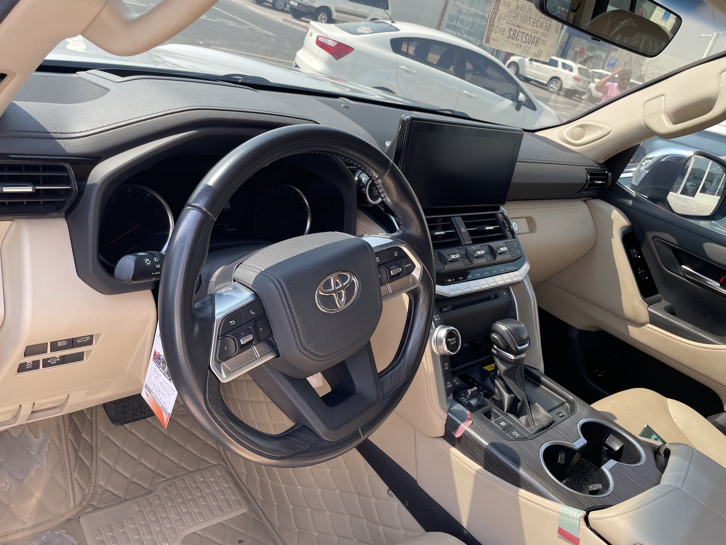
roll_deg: -15.4
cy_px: 272
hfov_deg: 67.3
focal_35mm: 26
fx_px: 545
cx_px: 363
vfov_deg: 53.1
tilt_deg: -26.3
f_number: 1.6
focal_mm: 4.2
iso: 32
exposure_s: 1/309
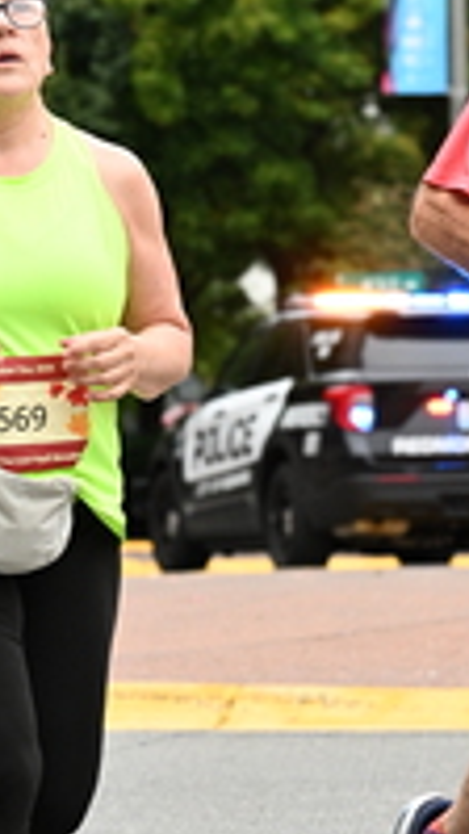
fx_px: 4552
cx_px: -23
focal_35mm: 206
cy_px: 352
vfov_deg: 10.5
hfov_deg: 5.9
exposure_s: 1/800
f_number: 4
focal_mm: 71
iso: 1600
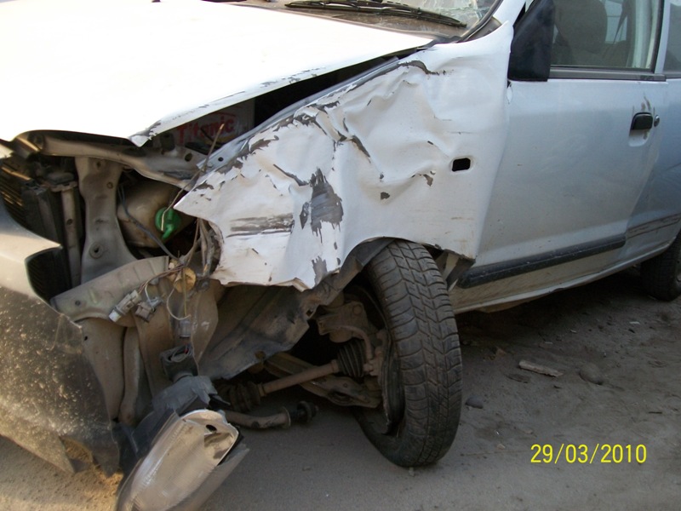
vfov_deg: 39.7
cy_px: 256
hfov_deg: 51.4
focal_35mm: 36
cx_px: 340
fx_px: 708
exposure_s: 1/125
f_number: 2.7
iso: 80
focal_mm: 6
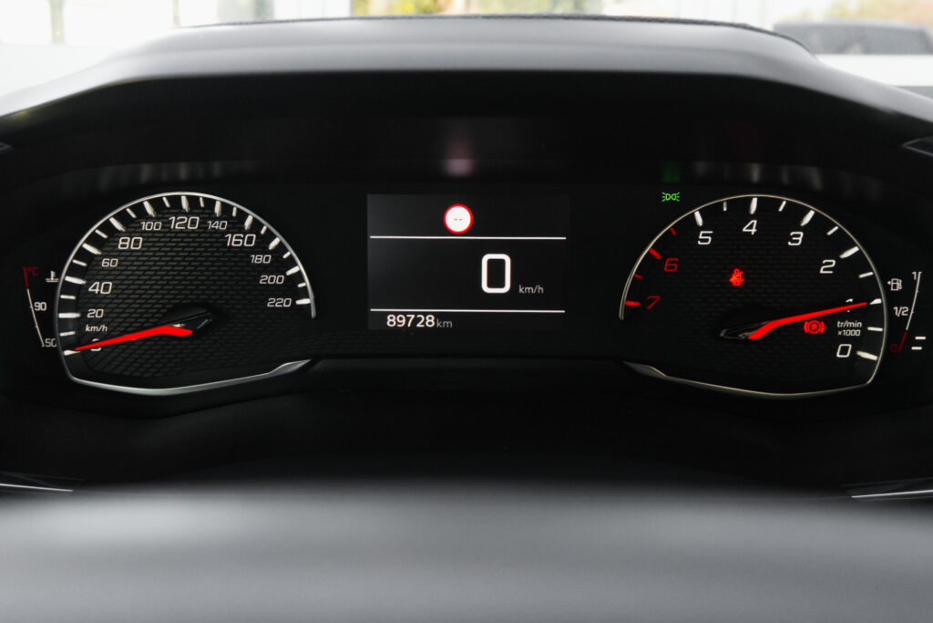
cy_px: 312
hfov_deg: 47.4
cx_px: 466
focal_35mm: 41
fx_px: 1063
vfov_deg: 32.6
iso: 2000
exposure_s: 1/125
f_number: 9
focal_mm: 27.1
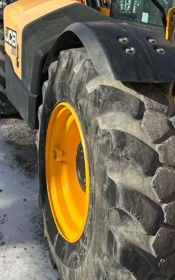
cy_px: 72
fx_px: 336
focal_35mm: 44
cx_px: 88
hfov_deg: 29.2
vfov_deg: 43.9
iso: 50
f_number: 1.5
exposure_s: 1/2208
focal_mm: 5.7
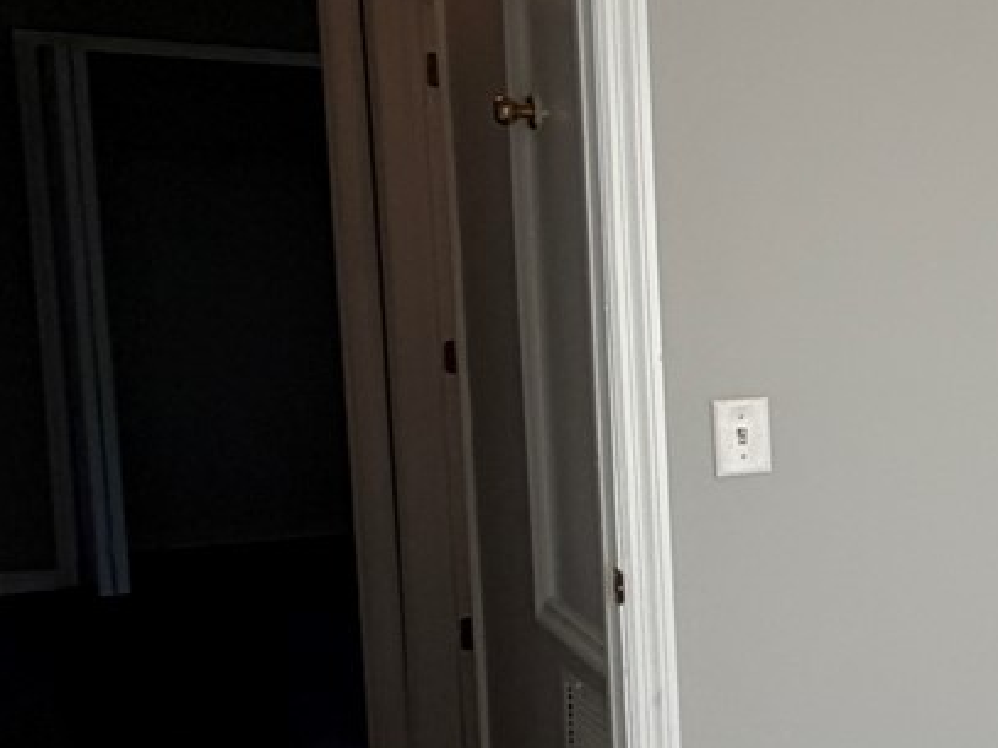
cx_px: 1741
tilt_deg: -5.0
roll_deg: -0.8
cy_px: 397
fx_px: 1585
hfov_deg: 22.6
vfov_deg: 26.5
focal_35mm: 55
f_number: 2.2
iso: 100
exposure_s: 1/121
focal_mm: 2.22
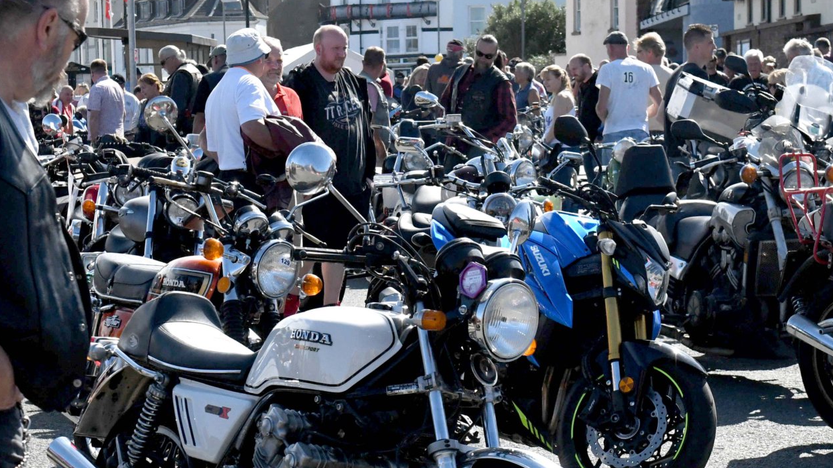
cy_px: 327
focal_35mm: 123
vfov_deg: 9.8
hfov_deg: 17.4
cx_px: 347
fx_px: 2716
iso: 2000
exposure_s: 1/5000
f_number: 6.3
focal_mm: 48
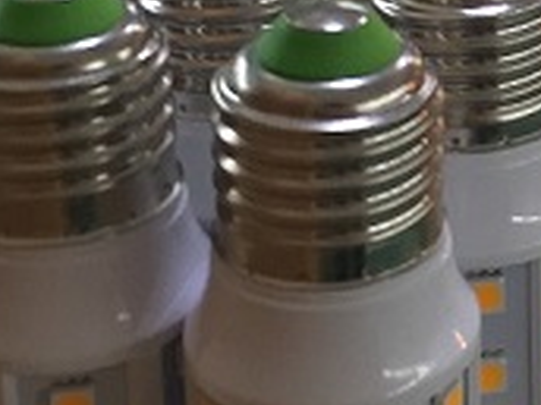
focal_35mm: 101
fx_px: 1578
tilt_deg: -21.3
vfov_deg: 14.2
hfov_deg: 18.6
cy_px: -66
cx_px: 626
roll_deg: -2.4
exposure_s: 1/33
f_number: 2.2
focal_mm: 4.15
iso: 125
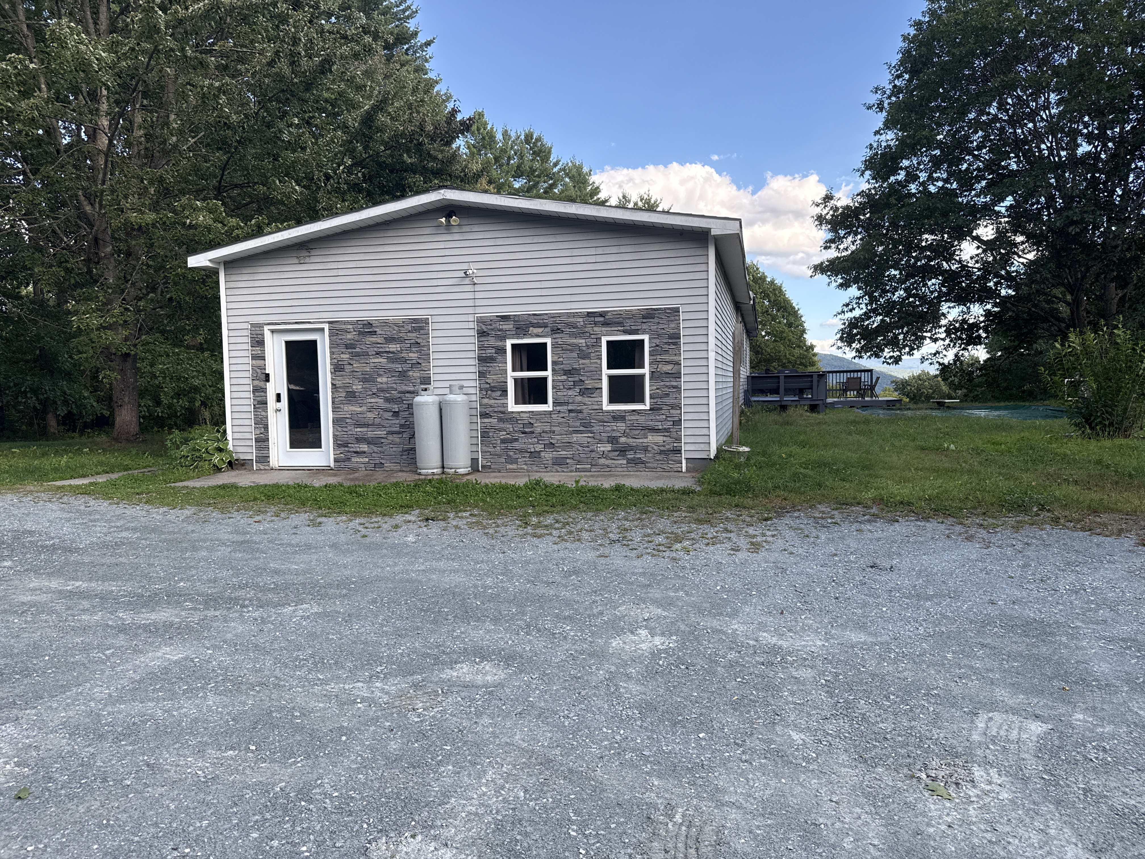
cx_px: 572
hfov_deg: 71.6
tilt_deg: -3.6
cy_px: 430
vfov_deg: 56.8
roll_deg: +1.0
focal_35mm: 24
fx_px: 794
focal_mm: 6.76
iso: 100
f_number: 1.78
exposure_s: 1/967
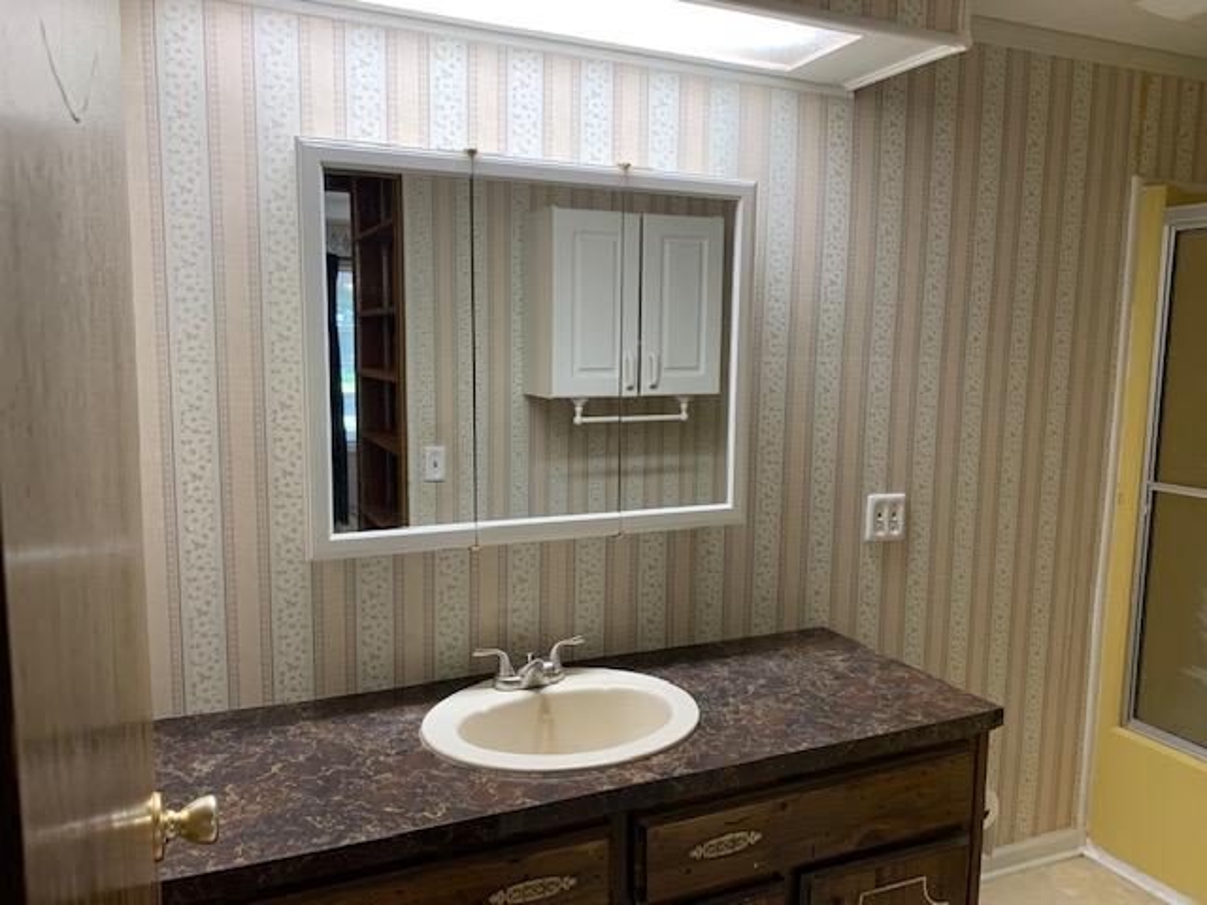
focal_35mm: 26
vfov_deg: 53.1
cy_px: 452
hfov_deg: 67.3
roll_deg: -0.7
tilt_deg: -7.3
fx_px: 907
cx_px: 604
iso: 80
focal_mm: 4.25
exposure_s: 1/60
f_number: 1.8
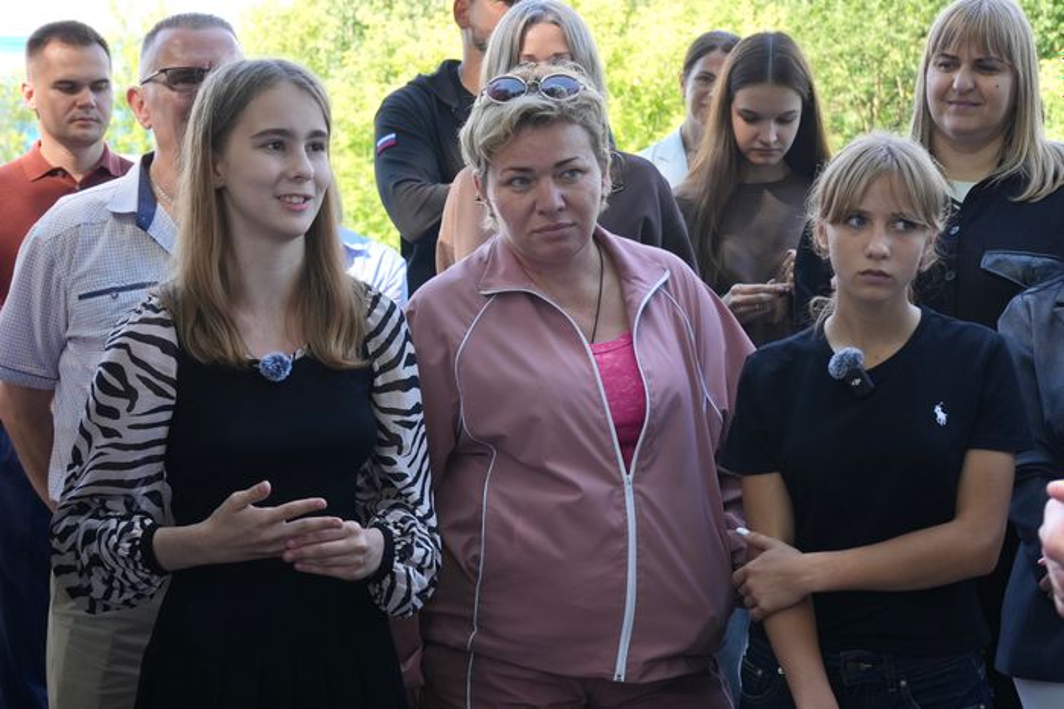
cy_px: 354
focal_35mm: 63
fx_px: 1862
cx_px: 532
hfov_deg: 31.9
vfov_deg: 21.6
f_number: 6.3
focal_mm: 42
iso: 320
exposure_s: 1/125
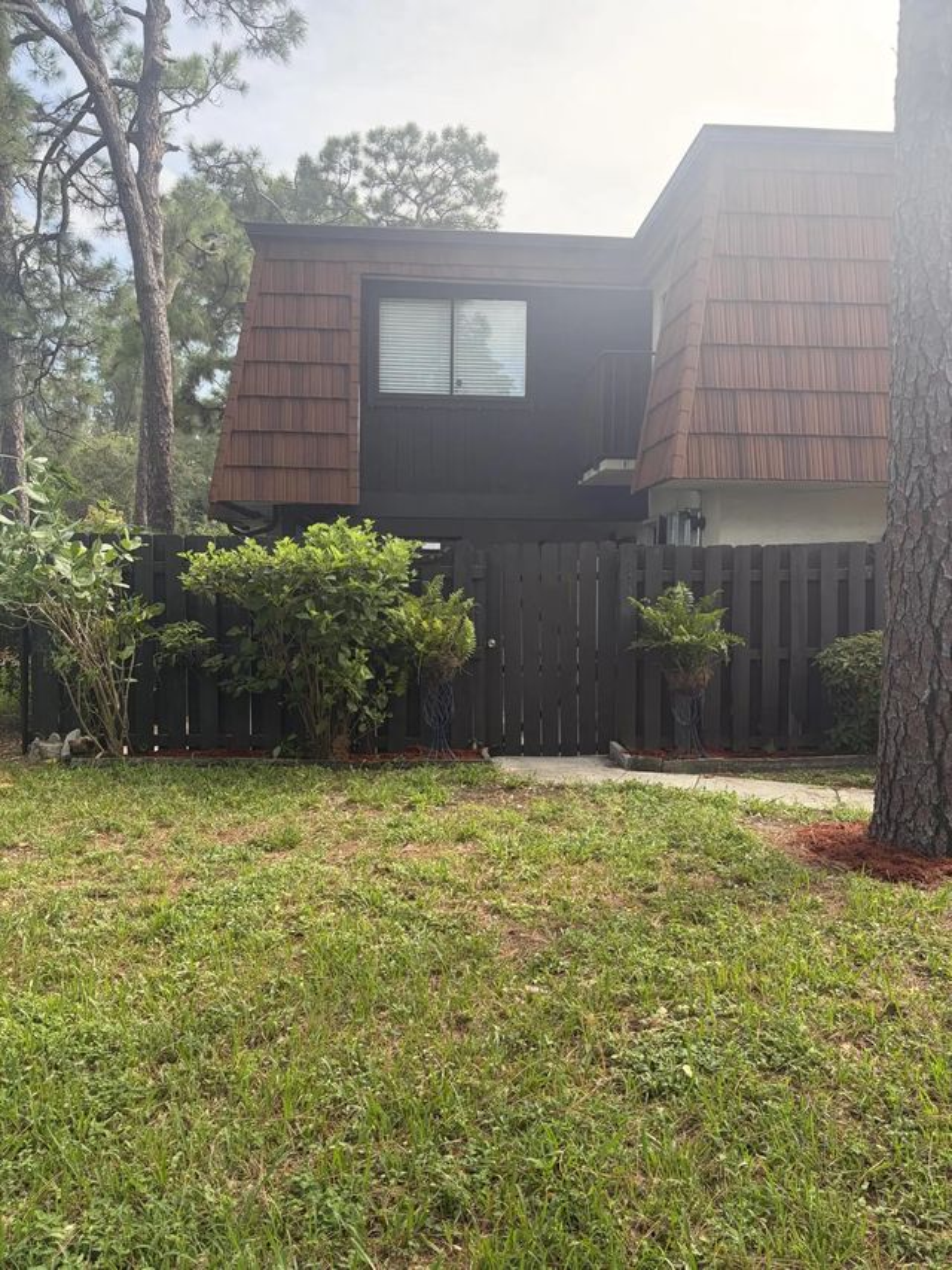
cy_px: 635
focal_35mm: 26
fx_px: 953
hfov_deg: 53.1
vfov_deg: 67.3
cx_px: 476
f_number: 1.6
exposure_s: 1/724
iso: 64
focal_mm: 5.96
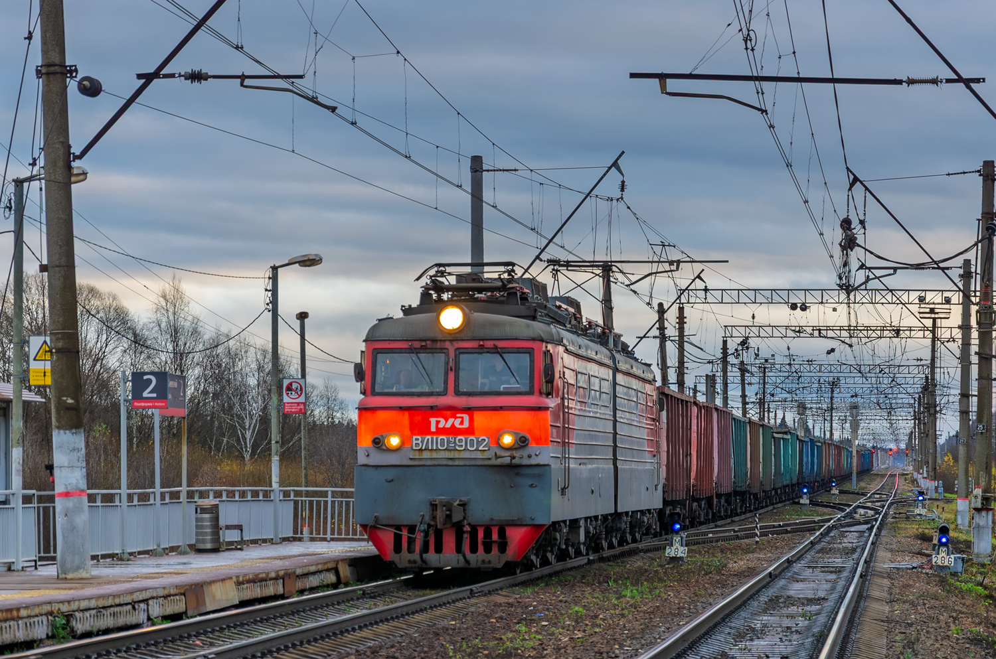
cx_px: 498
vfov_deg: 11.4
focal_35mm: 120
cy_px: 330
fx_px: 3313
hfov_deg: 17.1
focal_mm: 80
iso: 160
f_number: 5.3
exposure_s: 1/40
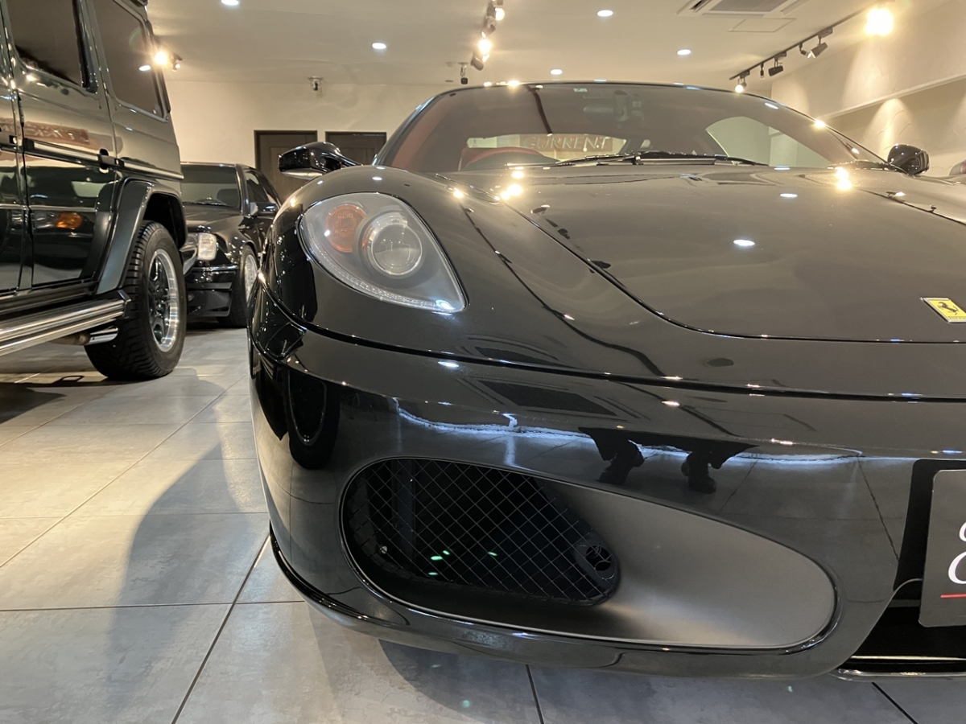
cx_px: 483
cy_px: 362
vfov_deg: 49.7
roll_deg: +0.0
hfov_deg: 63.4
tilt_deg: -9.5
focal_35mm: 28
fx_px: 781
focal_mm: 3.99
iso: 250
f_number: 1.8
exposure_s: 1/50
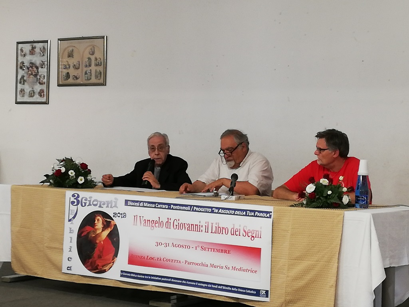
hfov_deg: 23.3
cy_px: 154
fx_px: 992
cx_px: 204
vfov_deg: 17.6
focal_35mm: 84
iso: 200
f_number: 2.2
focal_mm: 3.81
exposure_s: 1/33.3
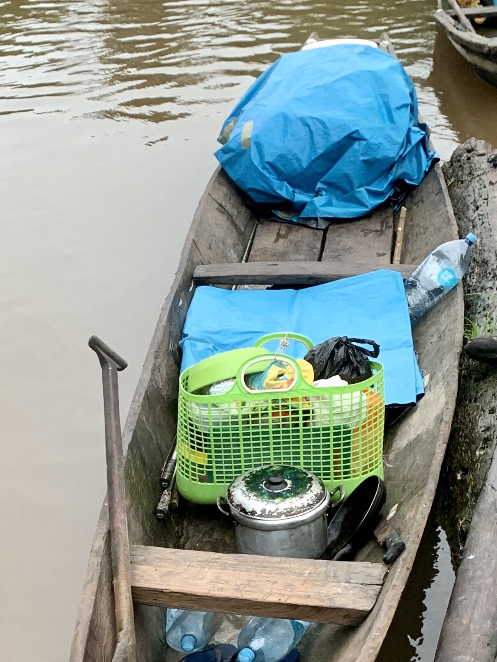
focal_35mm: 65
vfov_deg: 28.0
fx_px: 1244
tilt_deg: -33.7
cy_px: 667
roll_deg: +6.7
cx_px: 116
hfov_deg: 22.4
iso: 100
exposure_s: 1/121
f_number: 1.8
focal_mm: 4.25
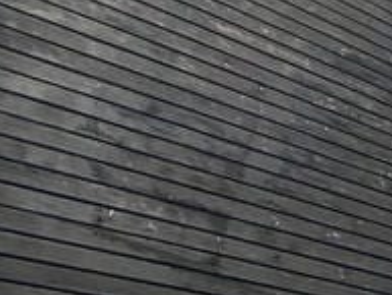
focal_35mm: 87
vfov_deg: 16.8
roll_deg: +0.8
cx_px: 1202
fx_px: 986
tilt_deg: +16.6
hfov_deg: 11.2
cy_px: 256
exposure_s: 1/198
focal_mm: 2.22
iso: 64
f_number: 2.2
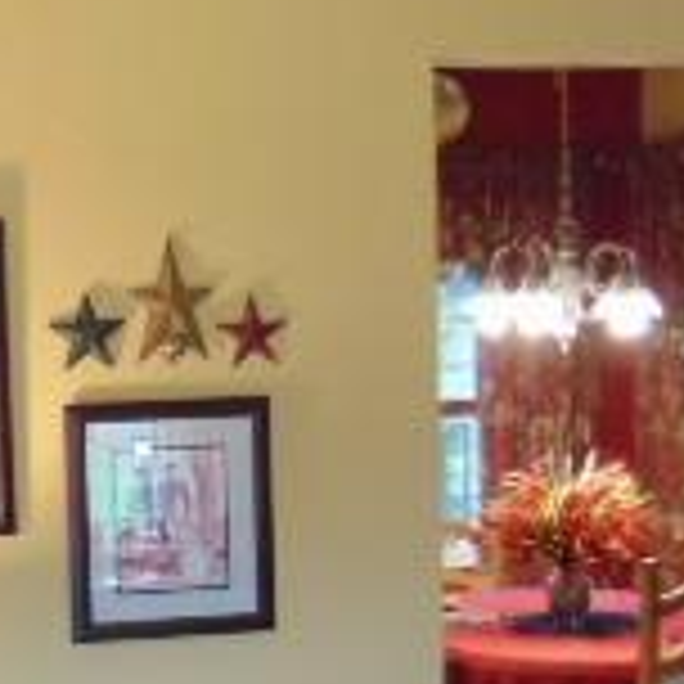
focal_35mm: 93
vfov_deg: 18.5
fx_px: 2079
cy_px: 576
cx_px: 122
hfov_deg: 18.5
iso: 400
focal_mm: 4.5
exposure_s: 1/30
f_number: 3
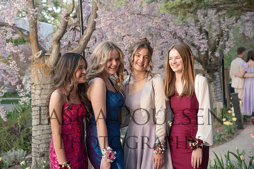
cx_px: 127
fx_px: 529
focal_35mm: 75
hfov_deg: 27.0
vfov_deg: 18.2
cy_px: 84
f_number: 5.6
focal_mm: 75
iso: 800
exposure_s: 1/125
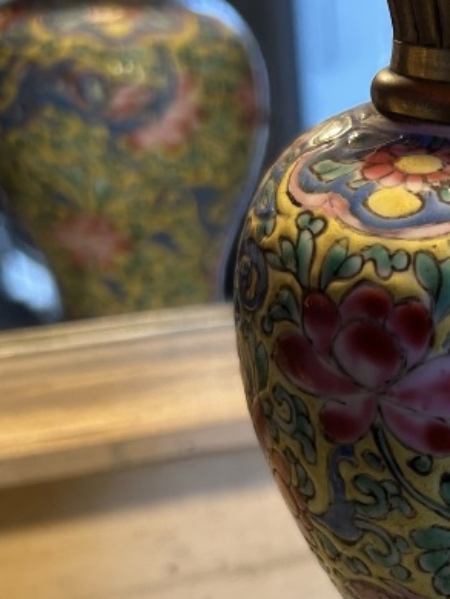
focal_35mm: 80
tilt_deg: -24.6
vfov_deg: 24.0
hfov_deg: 17.2
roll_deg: +1.4
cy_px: 496
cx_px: 614
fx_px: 1385
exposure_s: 1/100
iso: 40
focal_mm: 5.7
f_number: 1.5
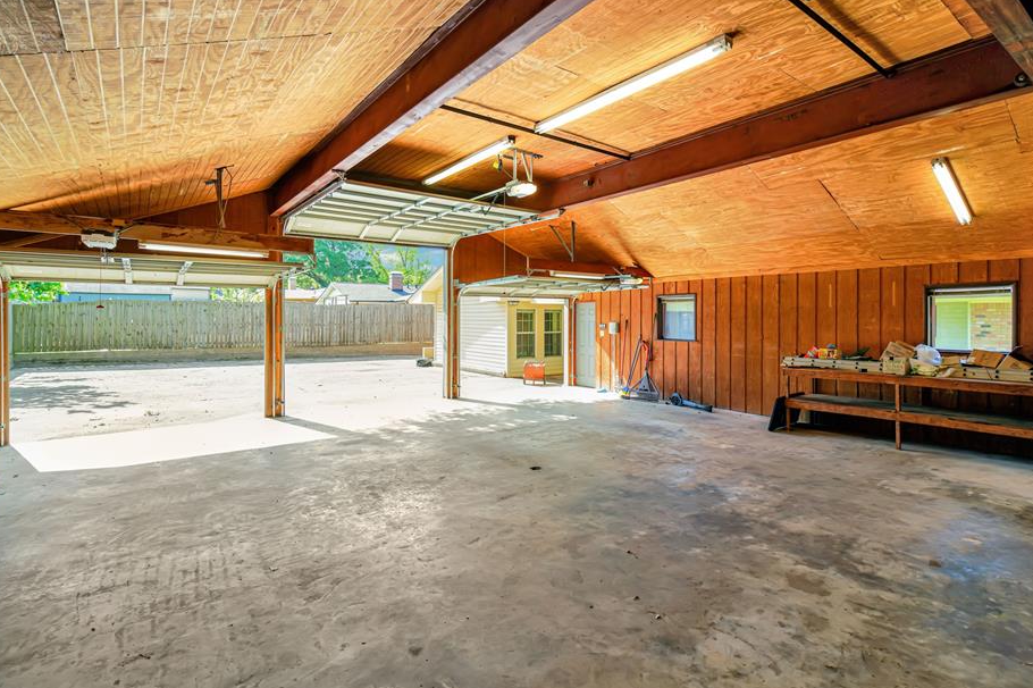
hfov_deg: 89.7
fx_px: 516
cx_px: 569
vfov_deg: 67.3
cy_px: 329
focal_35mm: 18
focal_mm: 16
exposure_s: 1/100
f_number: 5
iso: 100
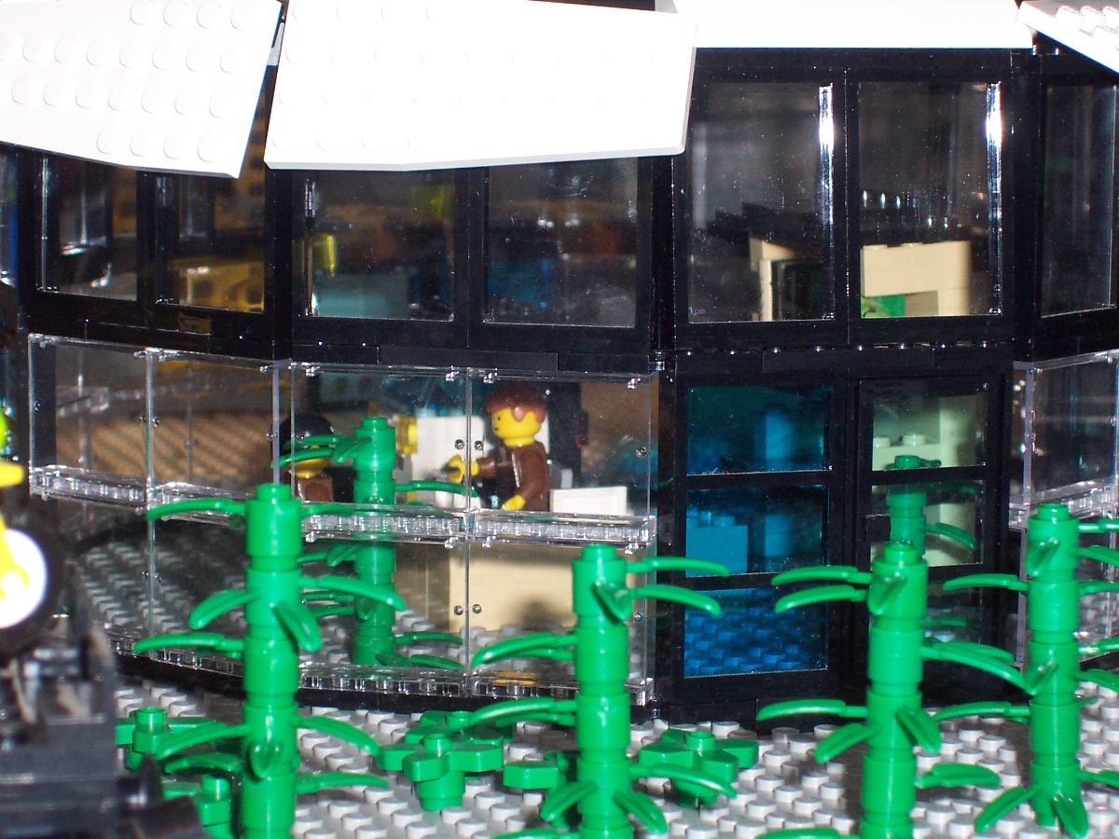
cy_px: 420
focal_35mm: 111
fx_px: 3588
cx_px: 560
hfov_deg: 17.7
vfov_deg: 13.3
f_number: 4.8
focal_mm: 16.8
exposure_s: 1/90
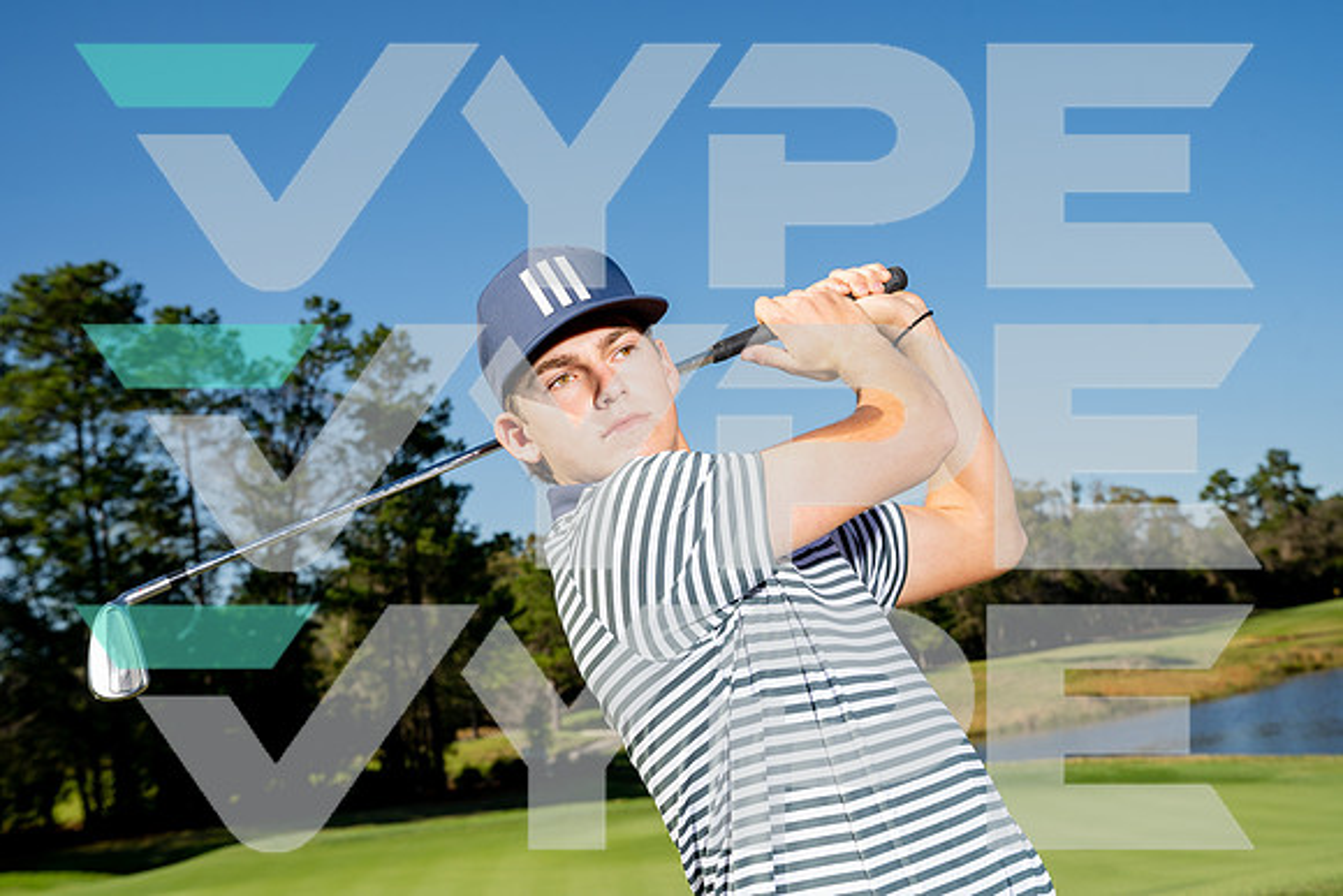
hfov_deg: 41.1
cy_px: 448
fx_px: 1791
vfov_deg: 28.1
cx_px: 672
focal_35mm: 48
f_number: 8
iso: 100
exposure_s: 1/250
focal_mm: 48
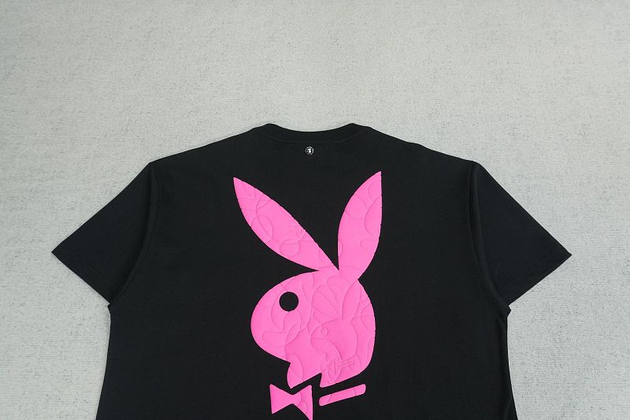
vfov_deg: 53.1
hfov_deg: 73.8
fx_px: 420
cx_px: 315
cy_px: 210
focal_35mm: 24
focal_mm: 16
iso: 1000
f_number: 8
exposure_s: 1/160
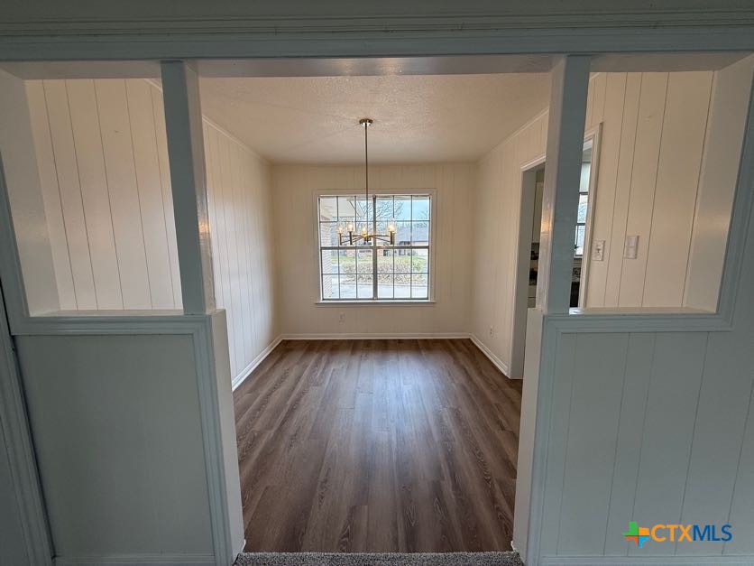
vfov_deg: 85.7
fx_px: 305
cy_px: 283
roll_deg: +0.9
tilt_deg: -6.9
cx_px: 377
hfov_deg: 102.1
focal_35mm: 14
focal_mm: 2.22
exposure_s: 1/136
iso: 64
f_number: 2.2
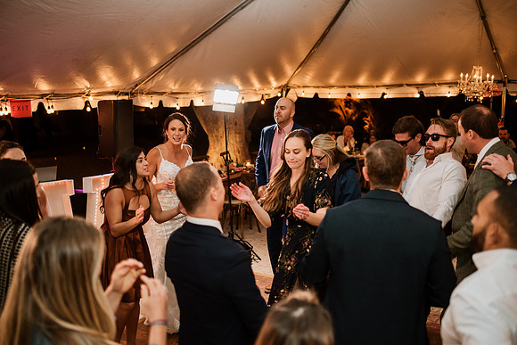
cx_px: 258
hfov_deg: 52.3
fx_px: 527
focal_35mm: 37
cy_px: 172
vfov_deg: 36.3
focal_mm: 35
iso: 500
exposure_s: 1/200
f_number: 2
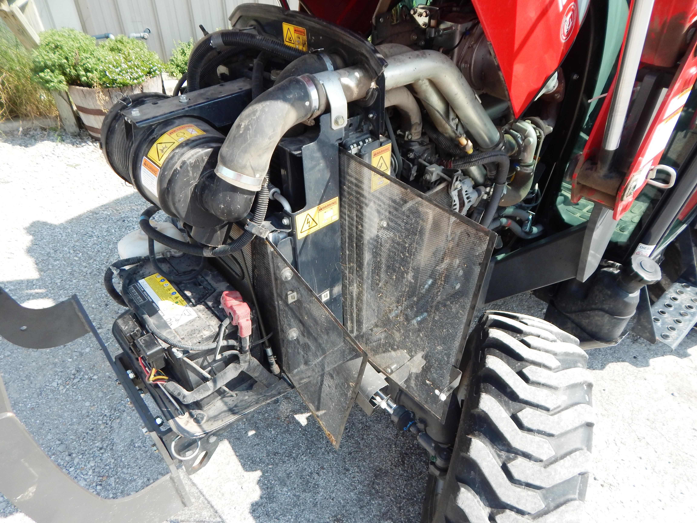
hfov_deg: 76.4
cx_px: 348
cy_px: 262
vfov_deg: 61.1
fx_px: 443
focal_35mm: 22
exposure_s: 1/500
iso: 125
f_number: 3
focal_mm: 4
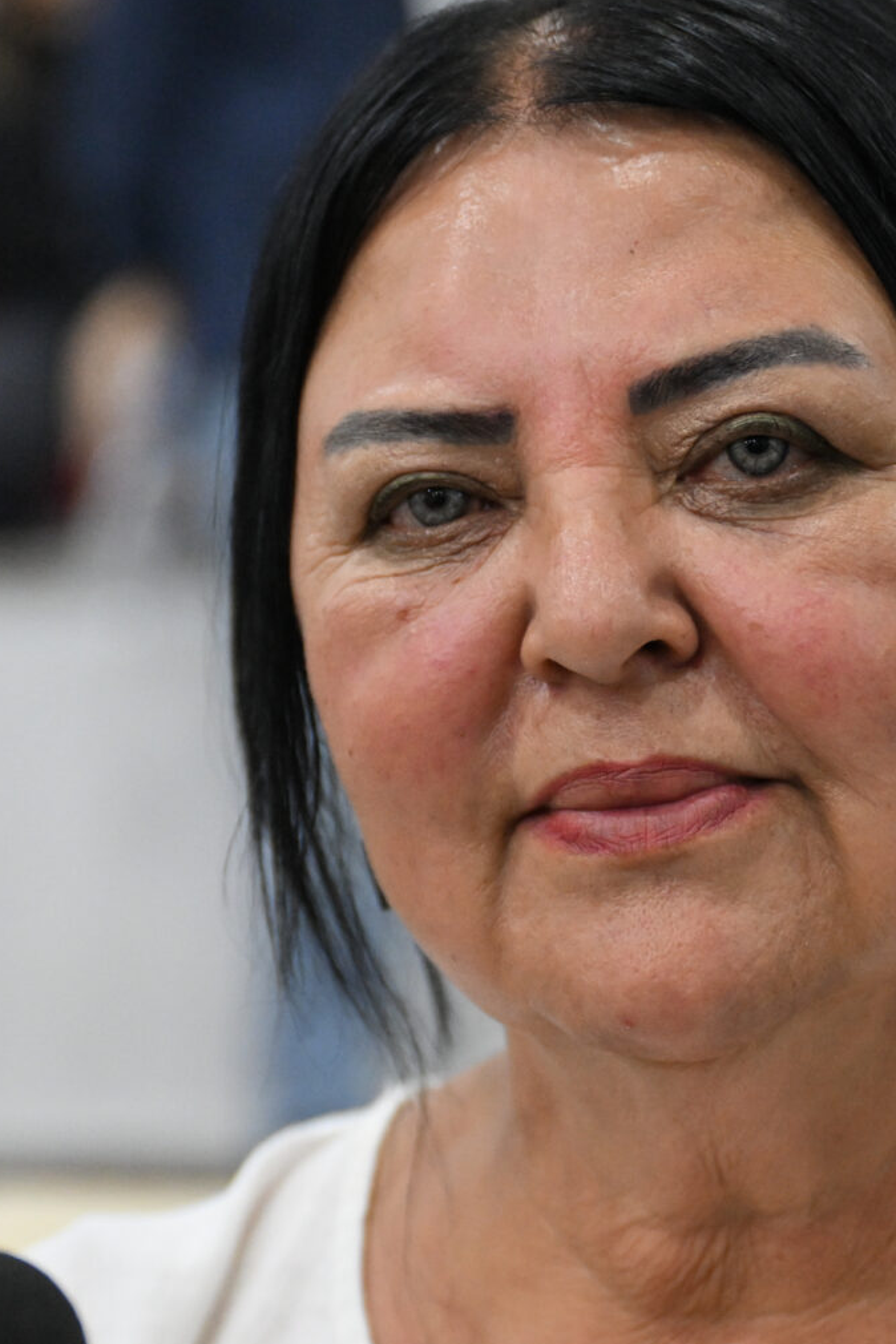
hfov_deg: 9.0
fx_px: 5674
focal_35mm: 152
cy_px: 850
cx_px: 513
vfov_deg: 13.5
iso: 2500
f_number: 2.8
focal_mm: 60
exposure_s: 1/250
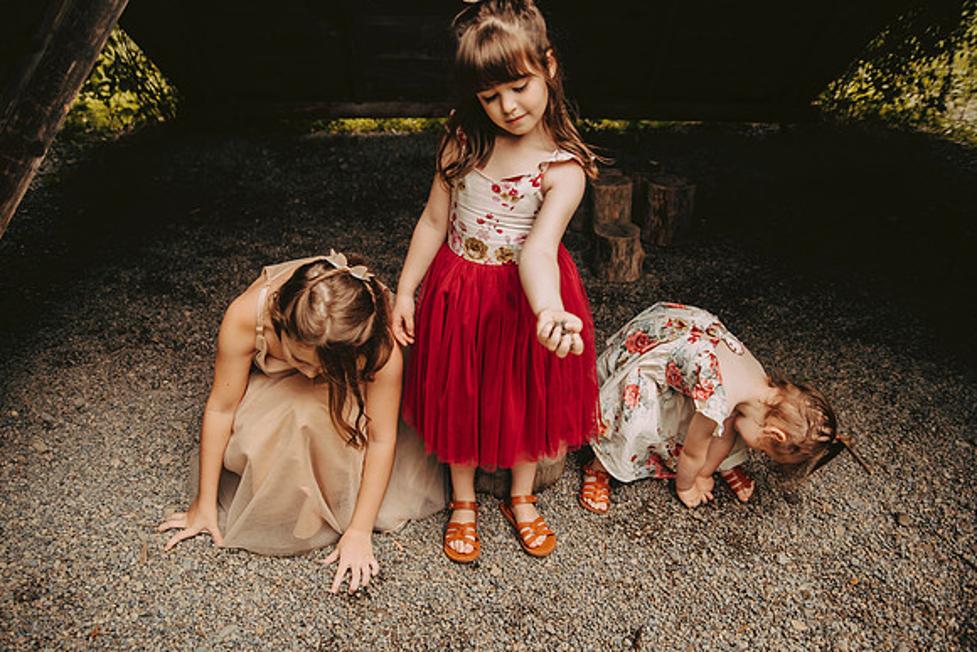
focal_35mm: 30
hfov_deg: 62.7
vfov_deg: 44.2
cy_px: 326
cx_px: 488
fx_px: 802
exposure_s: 1/125
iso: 200
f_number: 2.8
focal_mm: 28
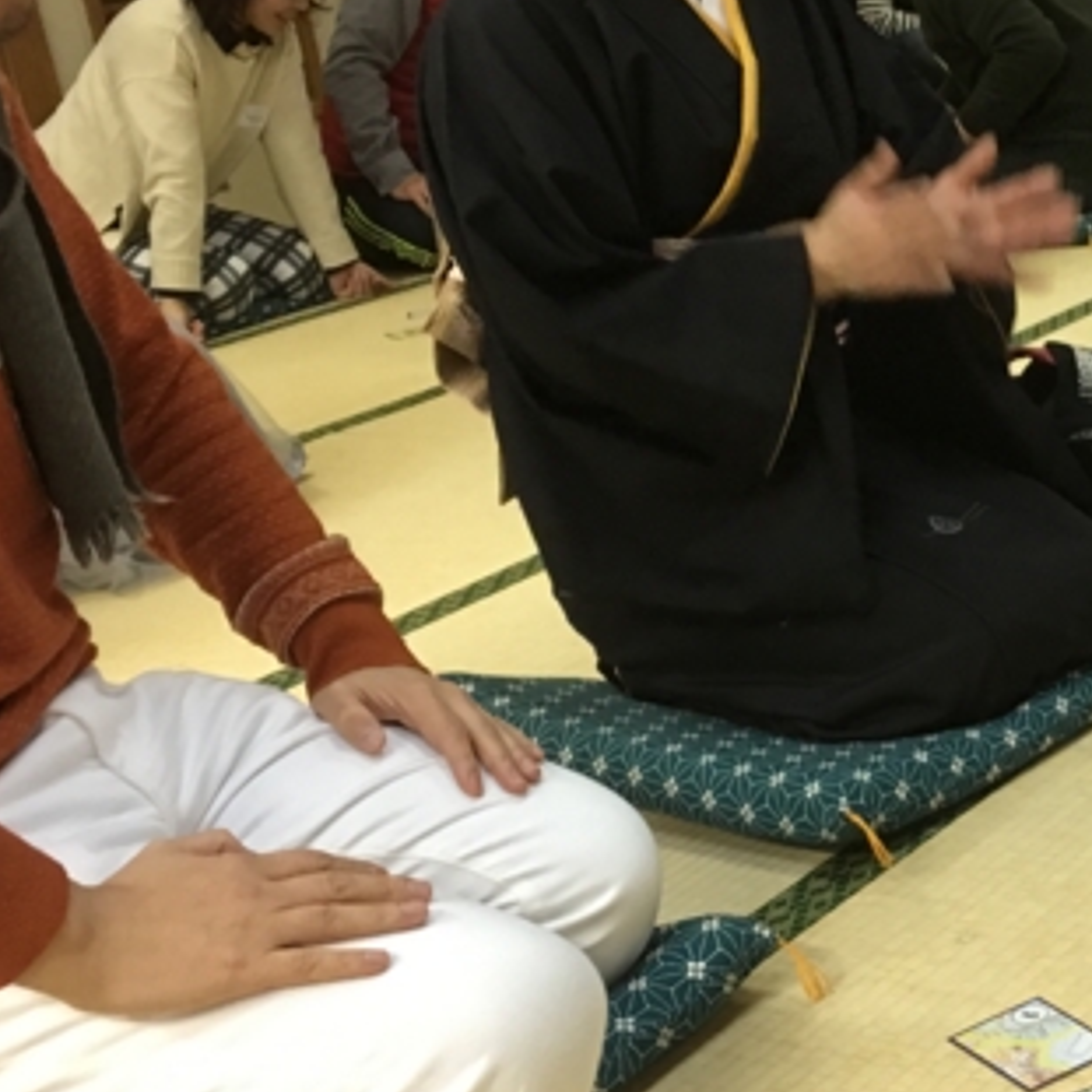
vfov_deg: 26.1
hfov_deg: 24.5
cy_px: 555
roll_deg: +7.5
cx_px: 1169
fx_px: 2356
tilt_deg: -16.0
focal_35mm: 66
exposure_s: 1/15
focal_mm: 4.15
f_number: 2.2
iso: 80
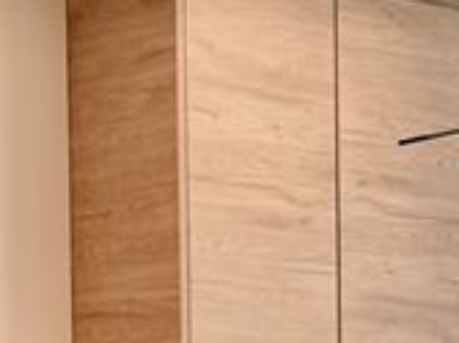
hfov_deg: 13.4
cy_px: 519
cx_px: 195
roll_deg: +0.9
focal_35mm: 147
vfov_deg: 9.8
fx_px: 1948
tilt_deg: -0.5
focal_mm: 6.76
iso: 64
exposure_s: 1/238
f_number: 1.78
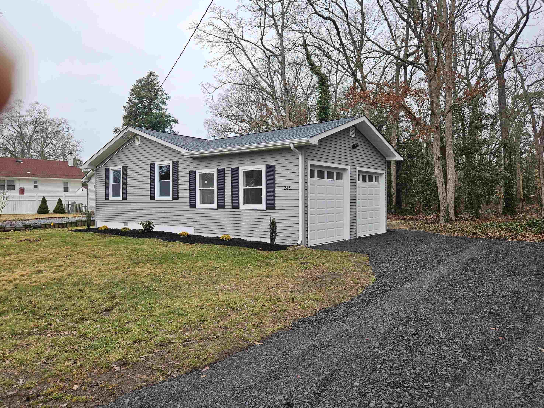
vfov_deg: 56.8
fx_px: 377
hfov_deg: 71.6
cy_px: 201
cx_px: 266
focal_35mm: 24
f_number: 1.8
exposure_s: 1/257
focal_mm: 5.4
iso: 25
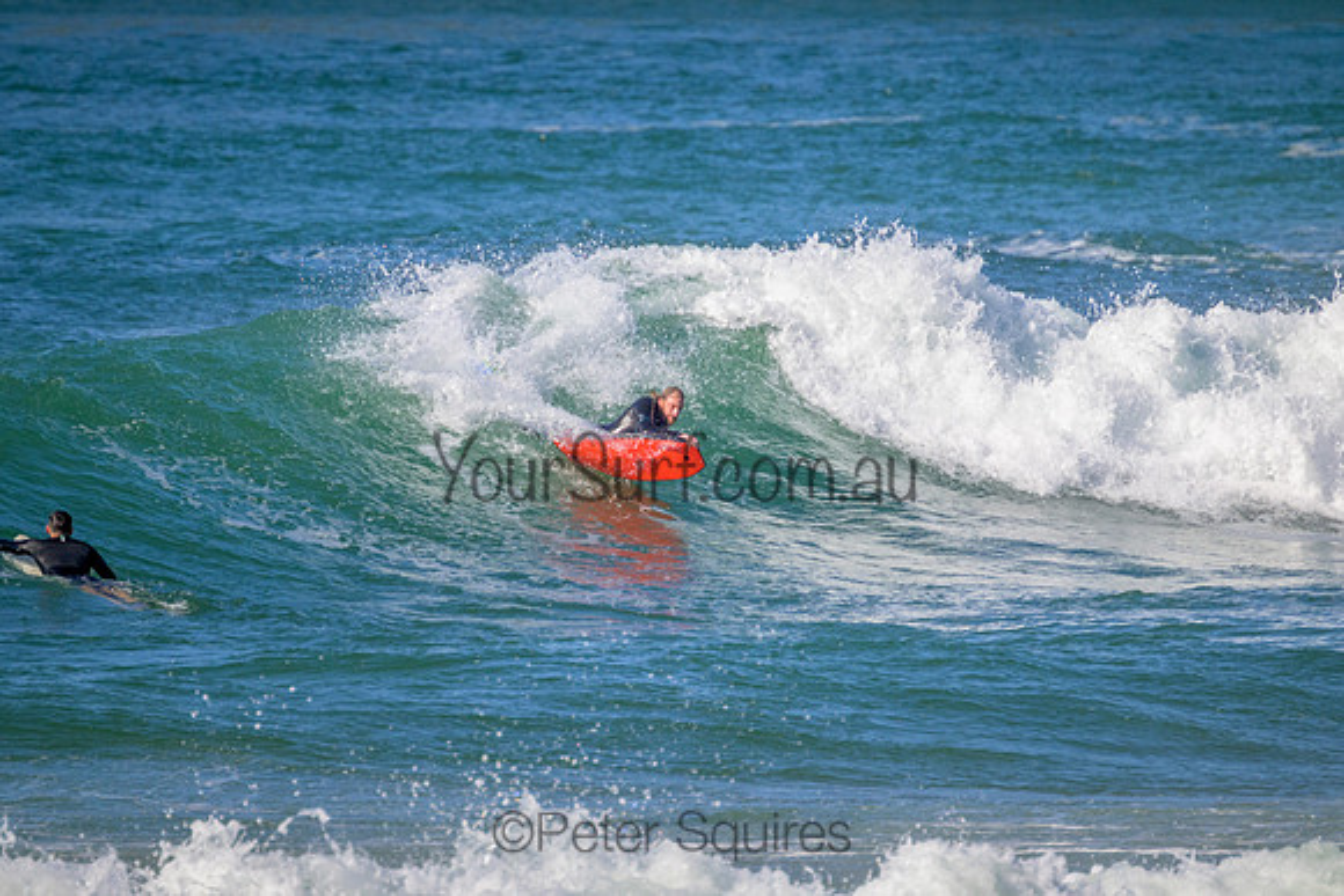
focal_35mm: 800
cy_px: 448
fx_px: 29872
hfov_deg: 2.6
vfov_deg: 1.7
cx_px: 672
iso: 1250
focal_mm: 800
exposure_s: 1/2000
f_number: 11
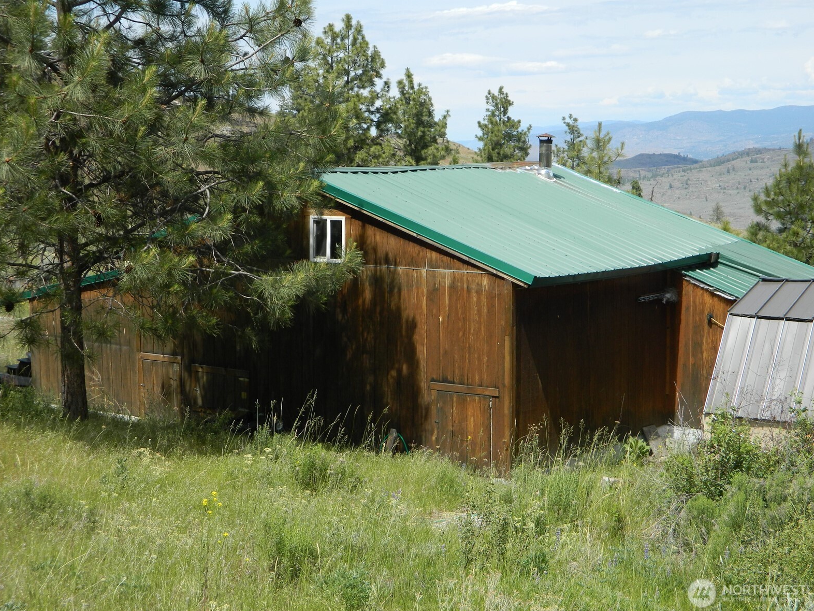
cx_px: 408
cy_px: 303
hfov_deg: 33.2
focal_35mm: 58
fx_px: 1364
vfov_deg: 25.2
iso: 80
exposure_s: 1/640
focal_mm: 10.2
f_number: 3.8
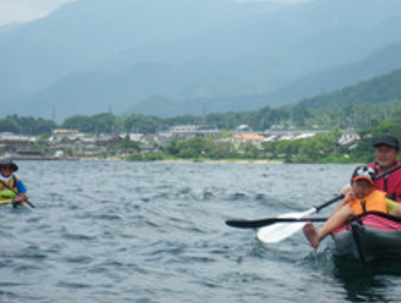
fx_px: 1672
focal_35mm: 144
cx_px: 297
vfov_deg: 10.3
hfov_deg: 13.6
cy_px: 133
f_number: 5
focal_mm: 16.7
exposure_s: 1/250
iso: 50
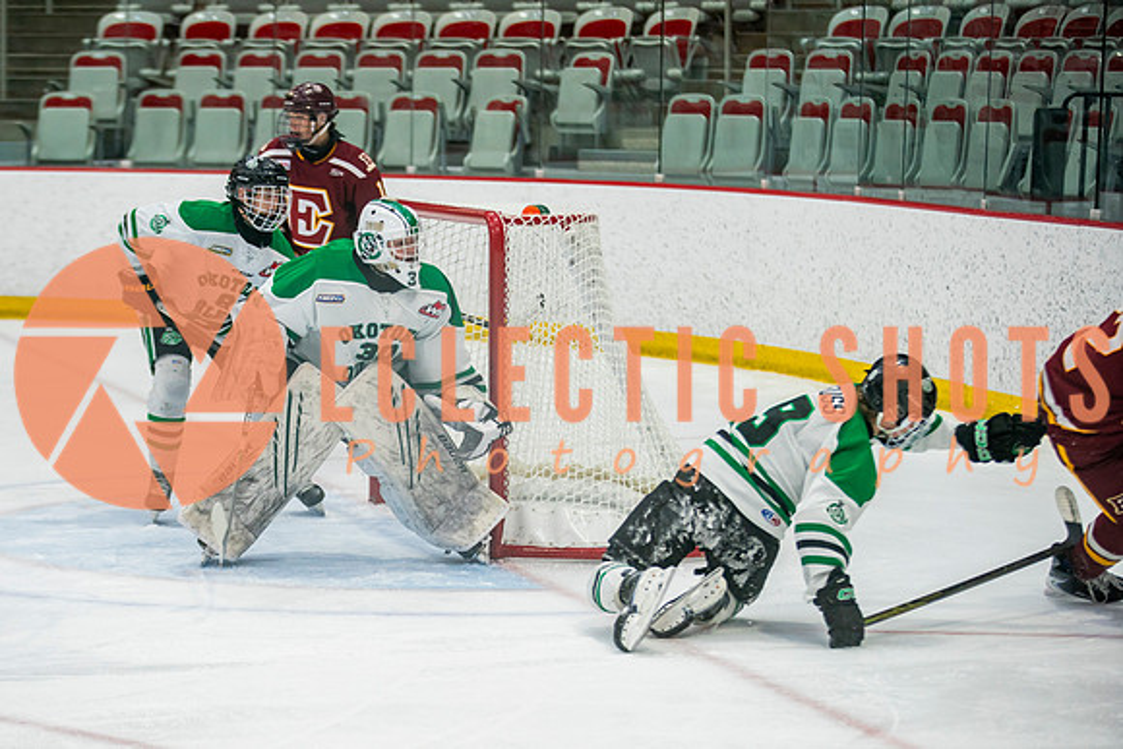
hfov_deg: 16.0
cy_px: 450
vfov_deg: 10.7
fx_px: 3994
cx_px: 442
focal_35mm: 128
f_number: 2.8
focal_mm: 105
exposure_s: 1/640
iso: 1000
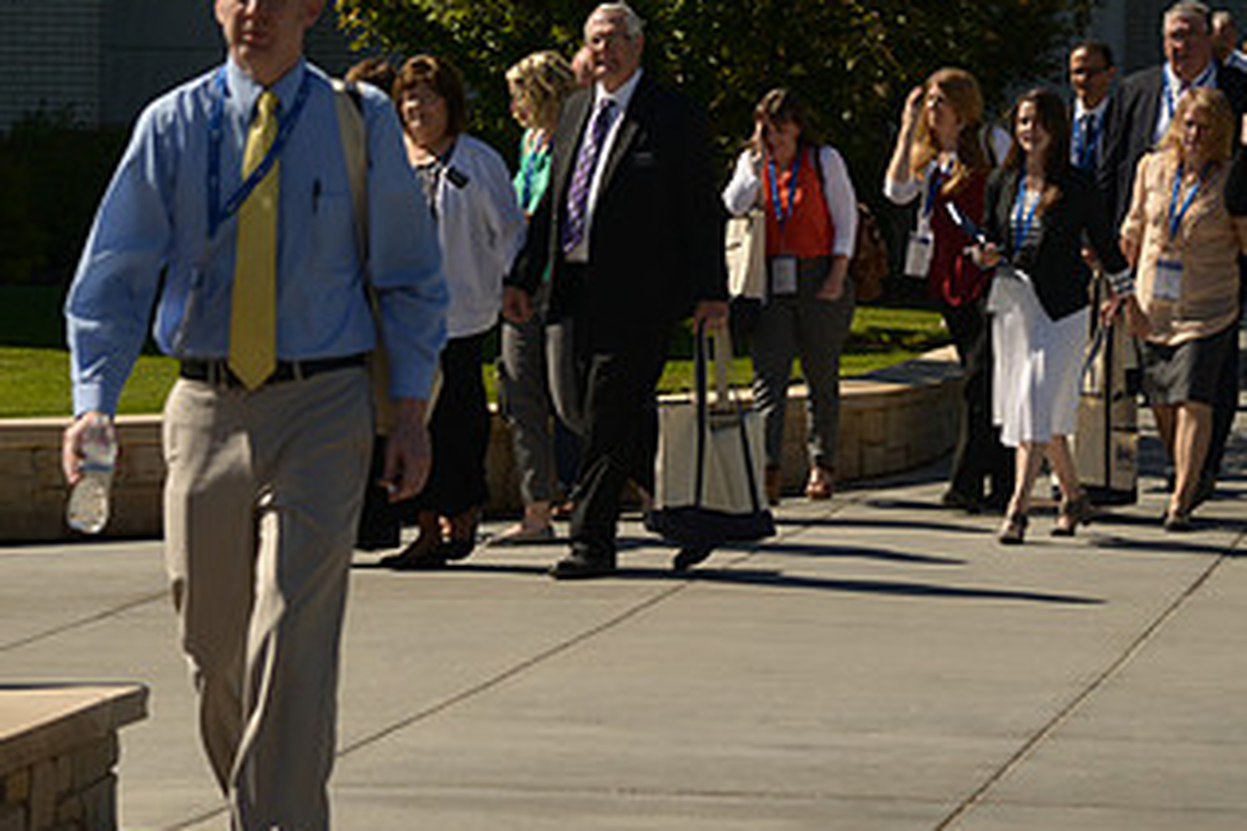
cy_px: 229
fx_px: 7585
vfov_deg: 6.3
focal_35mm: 219
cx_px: 698
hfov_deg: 9.4
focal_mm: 120
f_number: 8
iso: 100
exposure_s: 1/400
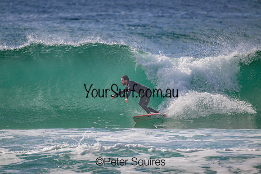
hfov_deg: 2.6
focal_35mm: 800
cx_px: 130
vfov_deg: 1.7
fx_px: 5801
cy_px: 87
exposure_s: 1/2000
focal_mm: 800
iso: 800
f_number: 11
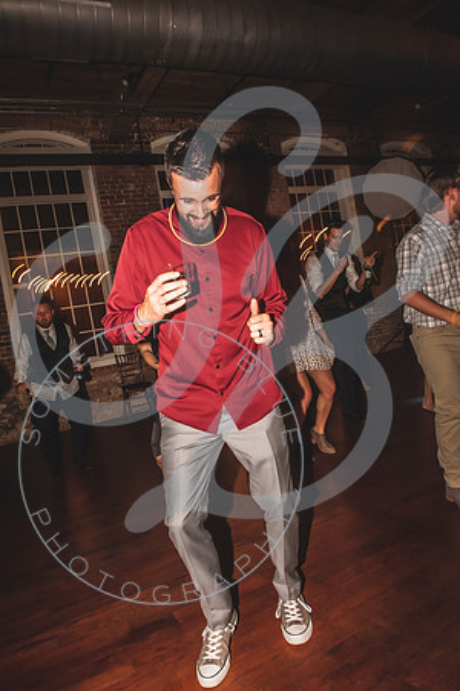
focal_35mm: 24
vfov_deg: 73.7
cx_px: 230
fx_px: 460
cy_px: 346
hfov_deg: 53.1
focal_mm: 24
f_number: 11
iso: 1000
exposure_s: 1/13
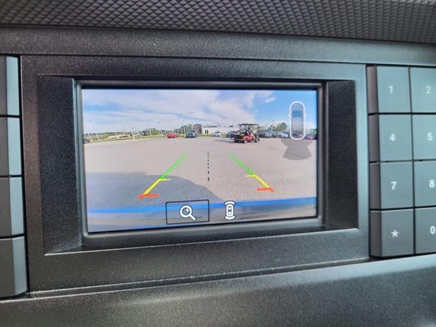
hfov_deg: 67.3
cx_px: 218
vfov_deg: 53.1
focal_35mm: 26
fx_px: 327
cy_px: 164
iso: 125
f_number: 1.8
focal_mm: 5.4
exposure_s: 1/120
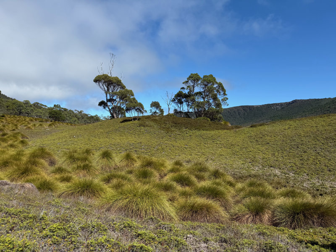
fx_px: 233
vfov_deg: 56.8
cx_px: 168
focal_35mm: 24
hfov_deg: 71.6
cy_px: 126
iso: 80
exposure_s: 1/4673
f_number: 1.8
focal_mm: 6.8
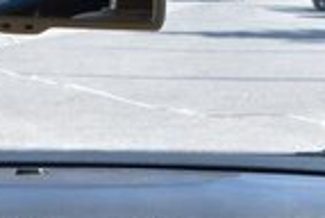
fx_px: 1248
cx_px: 7
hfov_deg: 14.6
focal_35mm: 138
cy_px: 370
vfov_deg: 9.6
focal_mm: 20
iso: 400
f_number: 9
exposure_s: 1/160
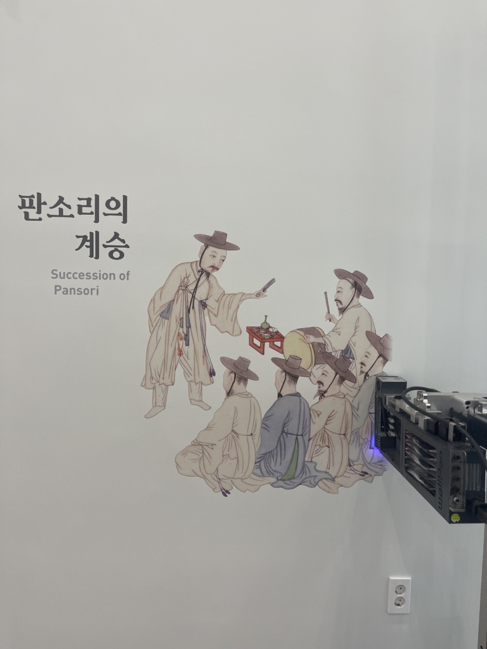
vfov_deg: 69.4
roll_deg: -1.5
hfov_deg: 54.9
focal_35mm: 25
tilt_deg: -2.9
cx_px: 244
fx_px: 469
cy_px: 324
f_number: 1.6
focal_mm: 5.1
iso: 100
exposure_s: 1/120
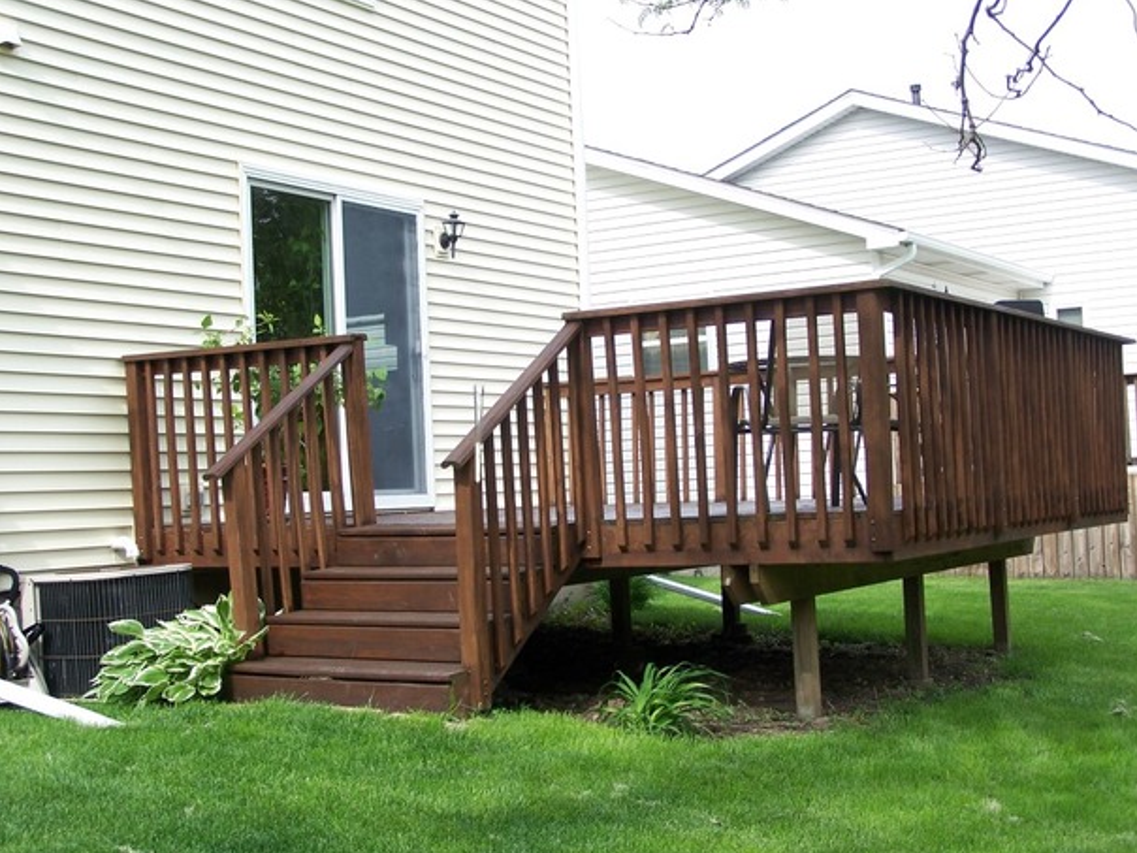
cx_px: 601
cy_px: 420
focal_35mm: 54
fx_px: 1774
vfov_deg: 27.0
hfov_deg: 35.5
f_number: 3
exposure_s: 1/250
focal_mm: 8.5
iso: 80
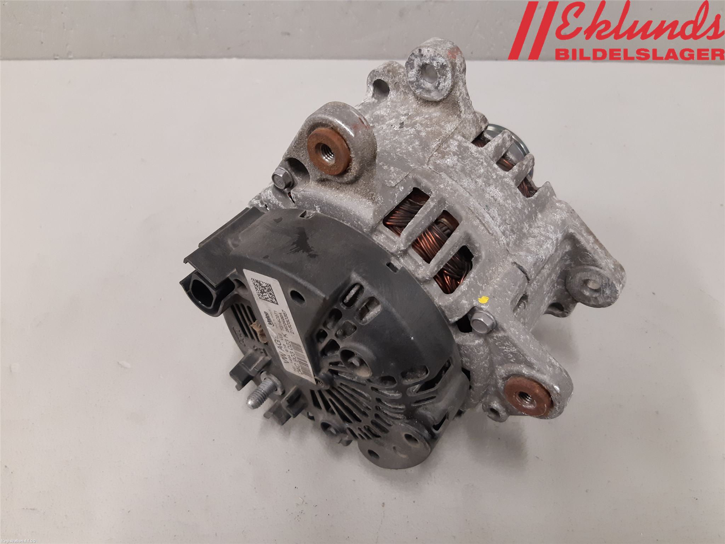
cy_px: 272
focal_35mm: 26
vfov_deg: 53.1
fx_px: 545
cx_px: 362
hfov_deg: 67.3
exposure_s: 1/50
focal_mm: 3.93
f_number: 1.7
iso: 200
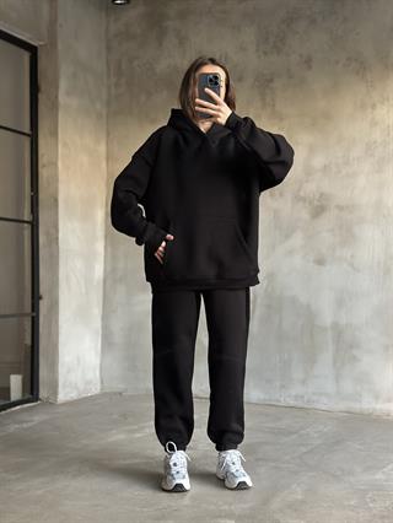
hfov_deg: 30.3
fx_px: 726
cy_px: 262
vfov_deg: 39.6
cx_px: 196
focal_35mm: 48
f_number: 1.78
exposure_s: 1/52
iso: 400
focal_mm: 6.86
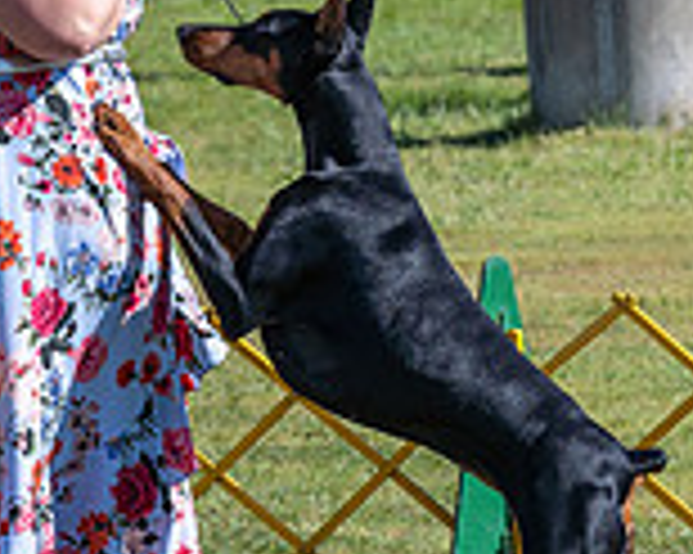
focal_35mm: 527
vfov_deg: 2.9
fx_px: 10802
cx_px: 205
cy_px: 23
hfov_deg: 3.7
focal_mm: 128
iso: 320
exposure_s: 1/1250
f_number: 6.3
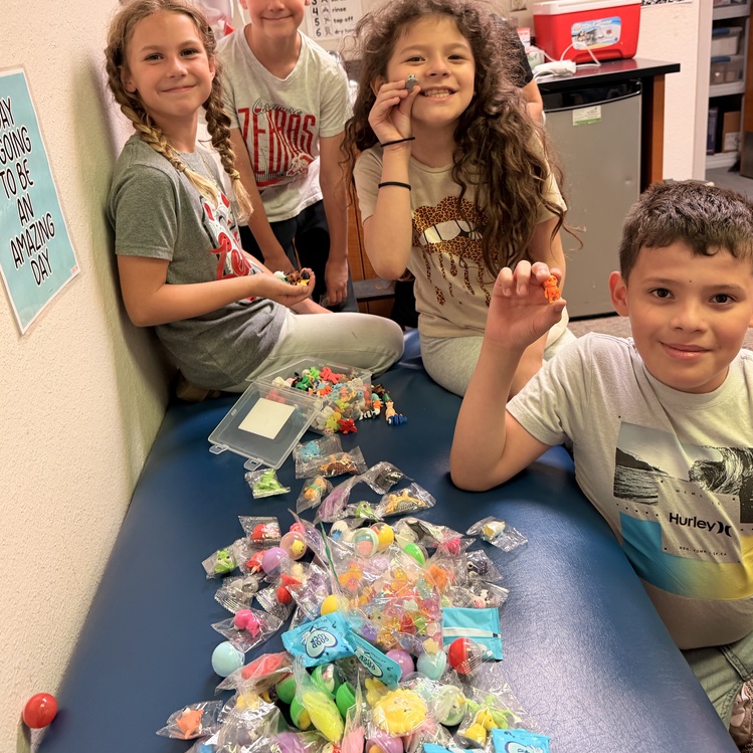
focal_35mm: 29
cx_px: 370
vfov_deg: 55.0
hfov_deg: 55.6
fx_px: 714
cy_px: 286
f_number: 1.78
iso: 250
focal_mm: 6.76
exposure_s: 1/60
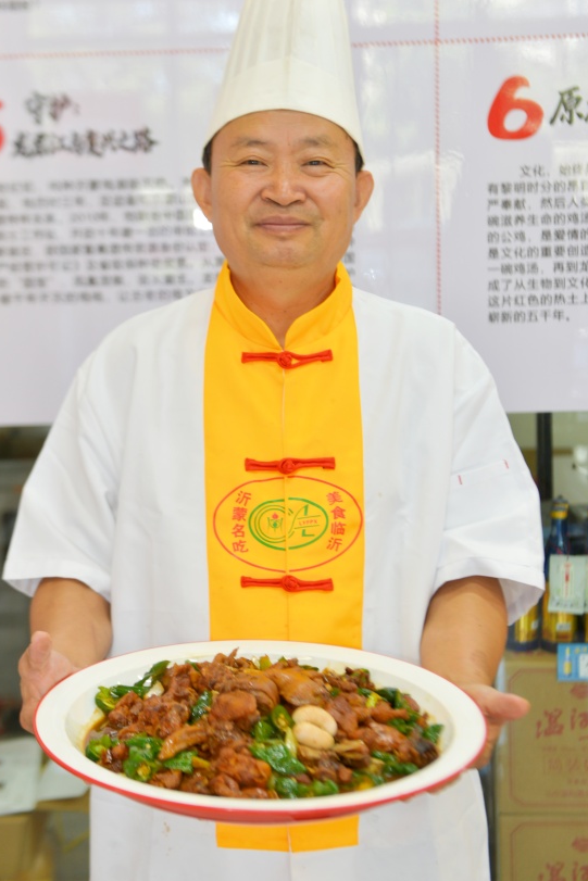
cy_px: 396
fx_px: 1494
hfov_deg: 22.3
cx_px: 259
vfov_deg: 32.9
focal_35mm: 61
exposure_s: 1/60
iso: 250
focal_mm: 50
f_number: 4
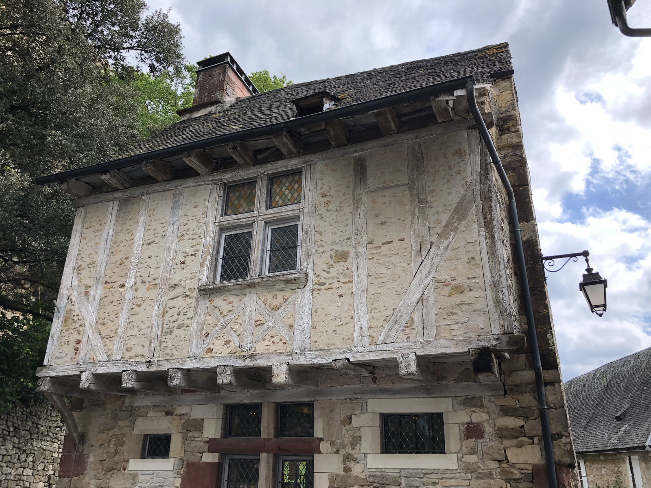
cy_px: 244
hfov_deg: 63.4
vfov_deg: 49.7
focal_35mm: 28
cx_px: 326
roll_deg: -0.3
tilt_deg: +24.0
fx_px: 527
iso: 20
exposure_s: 1/738
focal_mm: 4
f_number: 1.8
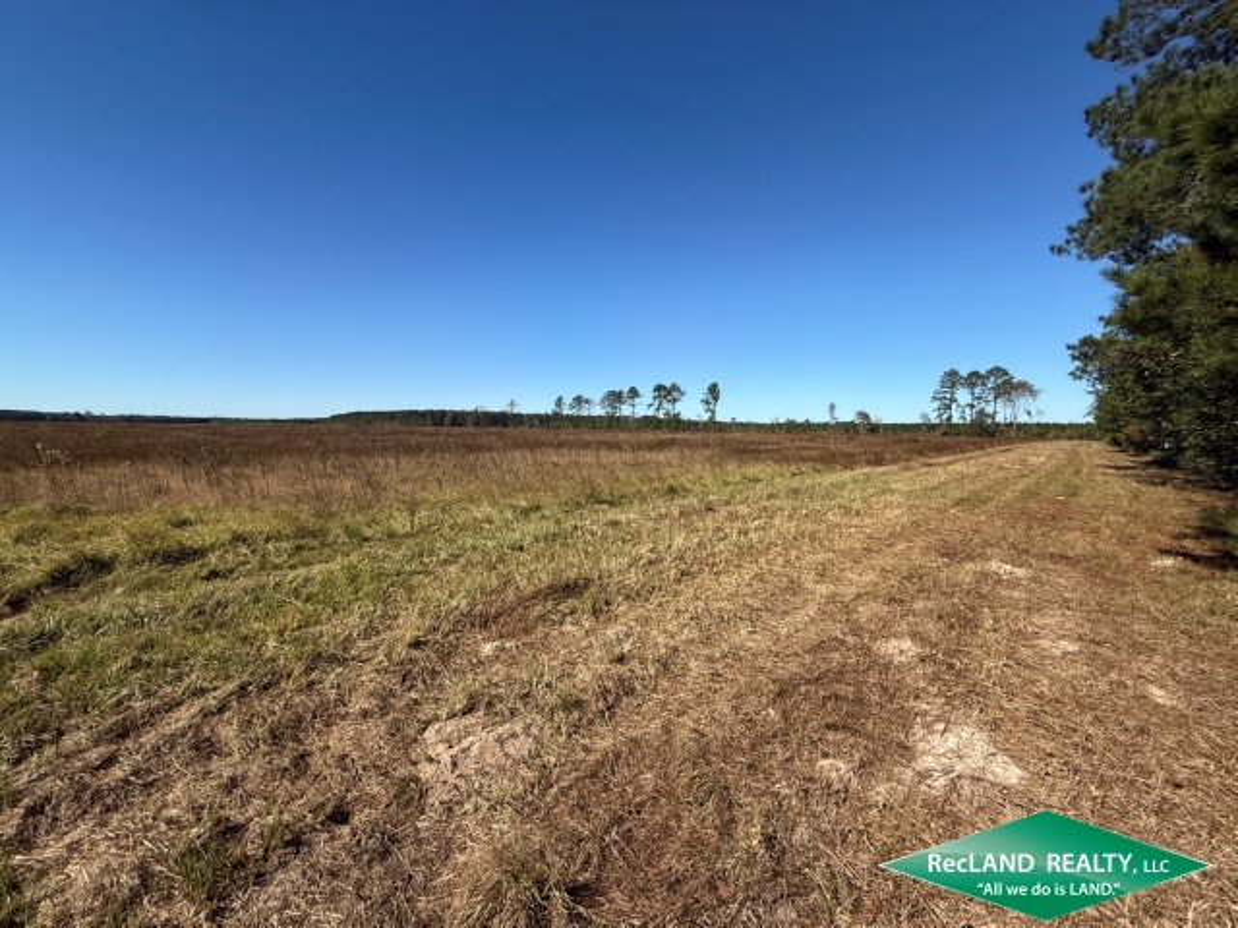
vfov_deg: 85.7
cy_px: 464
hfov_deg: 102.1
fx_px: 501
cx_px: 619
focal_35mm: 14
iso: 50
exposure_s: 1/2506
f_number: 2.2
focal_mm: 2.22
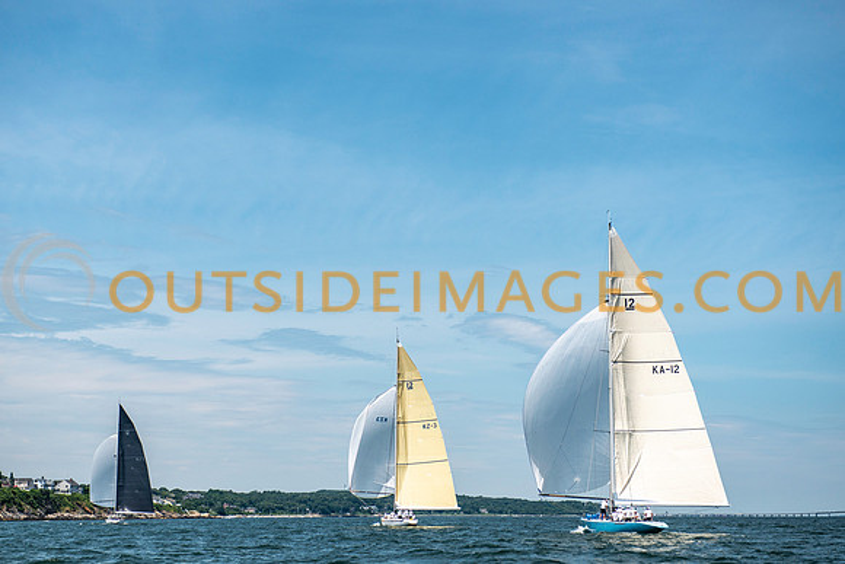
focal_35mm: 81
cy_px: 242
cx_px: 400
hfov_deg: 25.1
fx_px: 1895
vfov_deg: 16.9
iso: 250
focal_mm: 70
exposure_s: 1/2500
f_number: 5
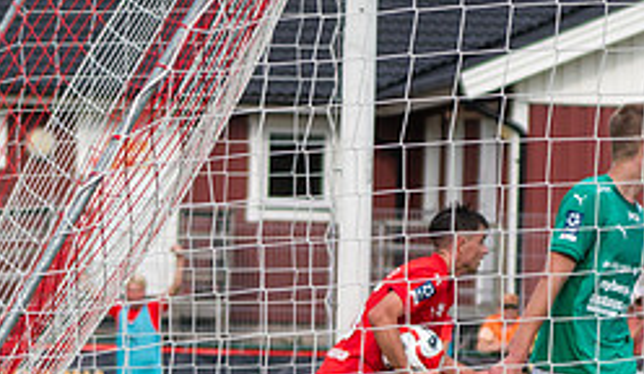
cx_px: 387
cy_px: 539
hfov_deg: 5.3
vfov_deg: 3.1
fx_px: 6936
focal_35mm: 403
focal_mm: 78
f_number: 3.2
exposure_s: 1/1600
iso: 220
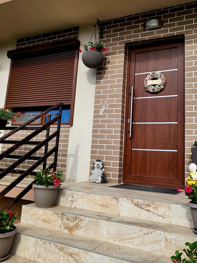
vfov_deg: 56.6
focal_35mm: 32
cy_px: 115
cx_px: 108
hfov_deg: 44.1
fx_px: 243
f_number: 1.8
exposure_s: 1/1667
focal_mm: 4.25
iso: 50
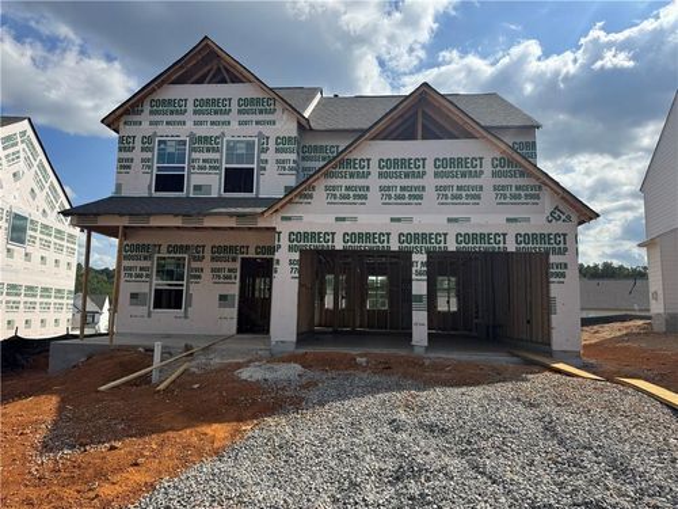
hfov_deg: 71.6
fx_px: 470
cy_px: 254
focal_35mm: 24
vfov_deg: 56.8
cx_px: 339
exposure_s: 1/4950
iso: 80
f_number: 1.78
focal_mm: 6.76
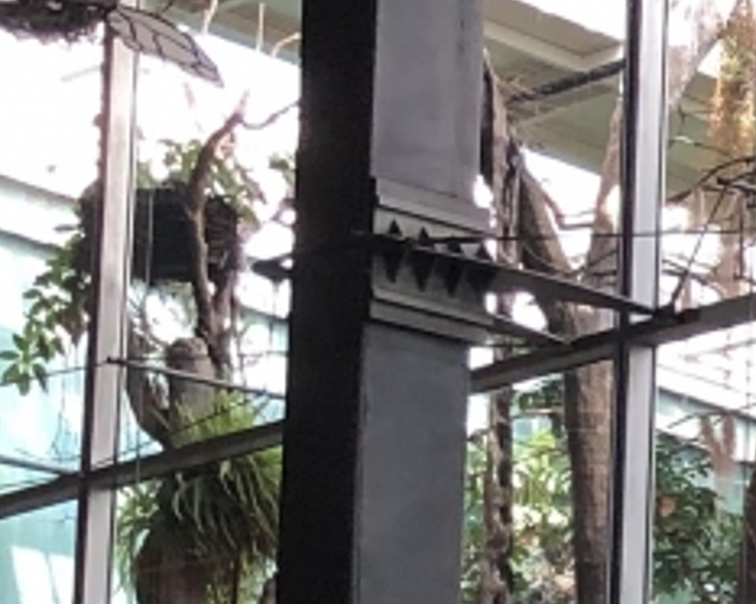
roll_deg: -0.2
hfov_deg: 8.7
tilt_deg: +7.3
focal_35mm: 188
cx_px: 2164
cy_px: 994
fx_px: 4203
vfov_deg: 8.0
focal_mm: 3.99
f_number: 1.8
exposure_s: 1/33
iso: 32
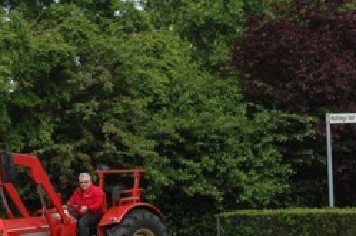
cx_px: 166
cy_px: 219
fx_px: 1190
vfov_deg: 11.2
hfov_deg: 17.0
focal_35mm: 121
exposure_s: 1/320
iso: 400
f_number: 9
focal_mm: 25
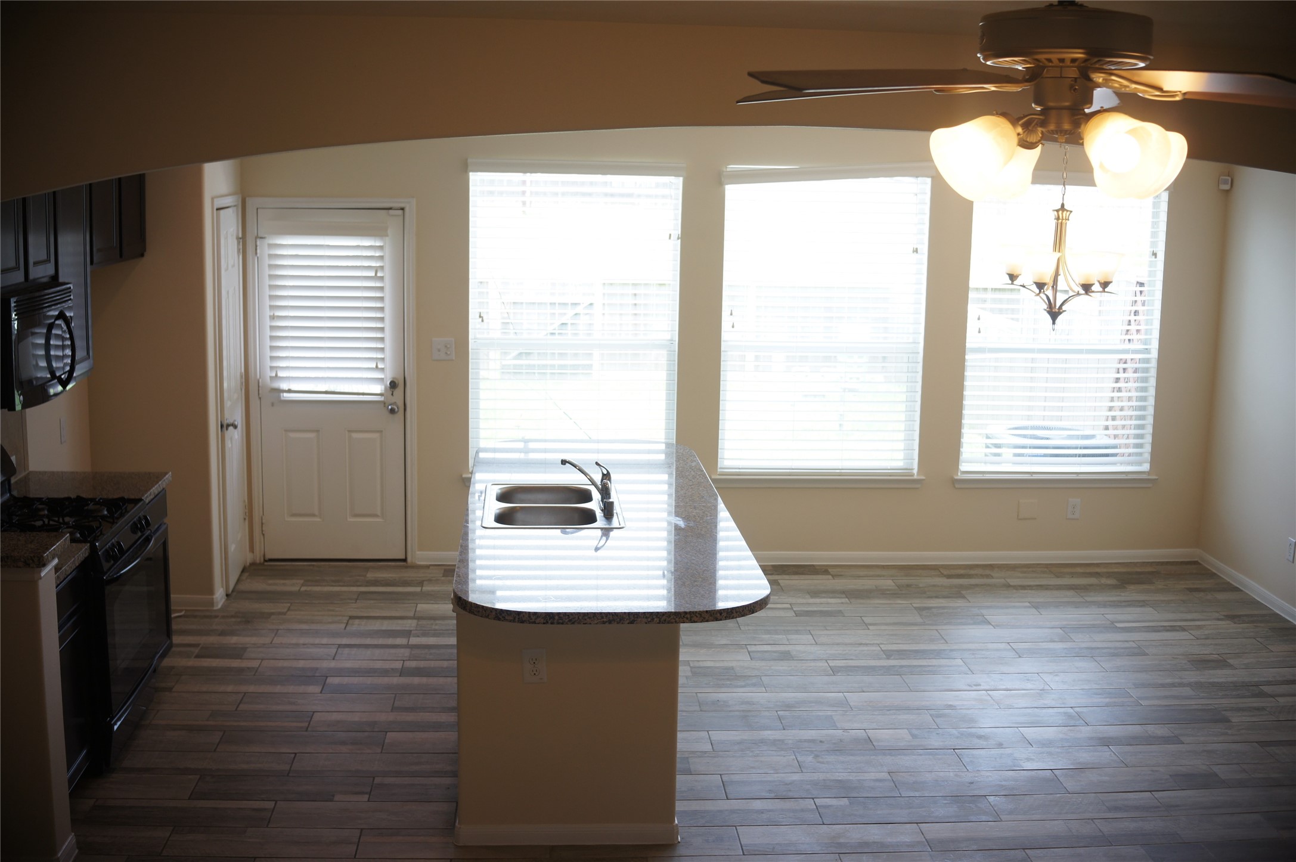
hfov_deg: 48.0
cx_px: 648
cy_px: 431
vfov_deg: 33.0
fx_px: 1457
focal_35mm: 40
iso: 200
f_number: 3.5
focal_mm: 27
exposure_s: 1/80
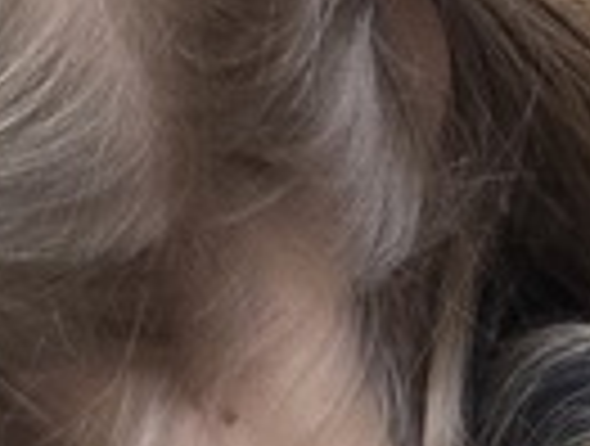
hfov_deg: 3.7
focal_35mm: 525
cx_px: -842
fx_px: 8973
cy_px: 590
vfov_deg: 2.8
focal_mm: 7.9
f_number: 2.4
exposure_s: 1/100
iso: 125
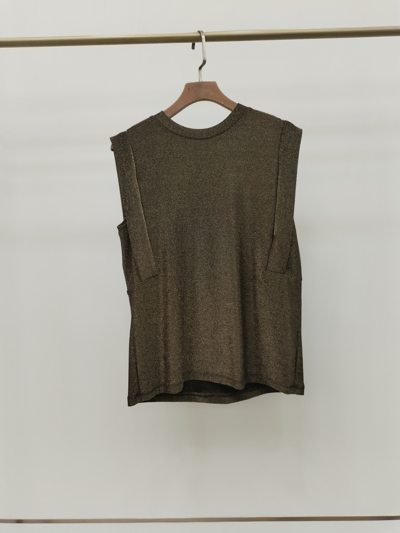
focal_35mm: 29
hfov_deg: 48.2
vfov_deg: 61.7
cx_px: 200
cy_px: 266
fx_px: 447
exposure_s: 1/120
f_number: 1.8
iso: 280
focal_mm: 4.75
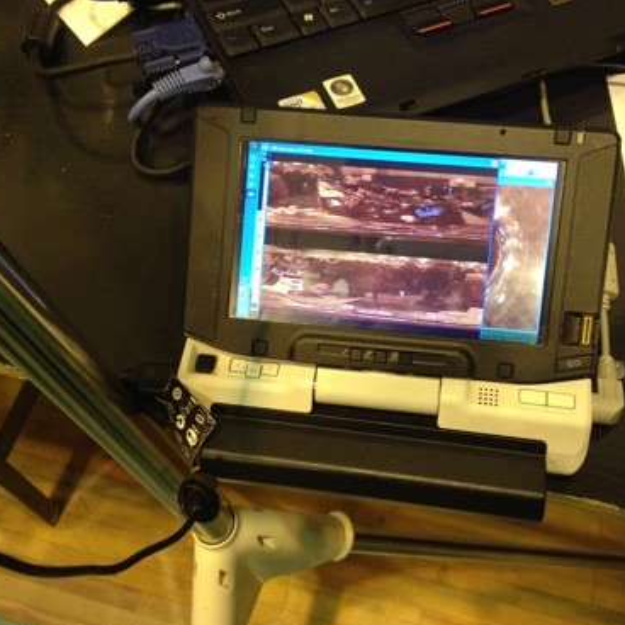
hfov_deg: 40.0
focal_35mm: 42
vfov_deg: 40.0
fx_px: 858
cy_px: 317
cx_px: 321
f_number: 2.4
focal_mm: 4.28
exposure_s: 1/20
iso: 250
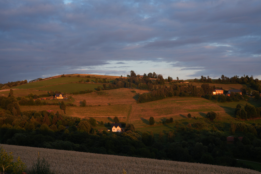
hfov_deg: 40.3
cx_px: 130
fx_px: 355
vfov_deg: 27.5
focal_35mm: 49
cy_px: 87
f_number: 10
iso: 320
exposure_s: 1/80
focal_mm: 49
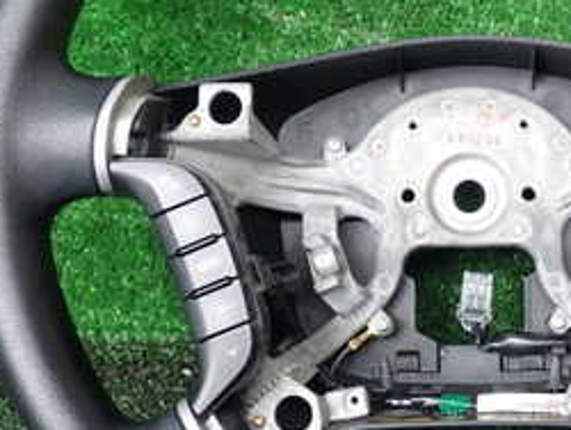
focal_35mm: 72
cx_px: 486
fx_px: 1189
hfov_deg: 26.3
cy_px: 181
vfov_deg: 20.5
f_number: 2.3
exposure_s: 1/60
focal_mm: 5.4
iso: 200
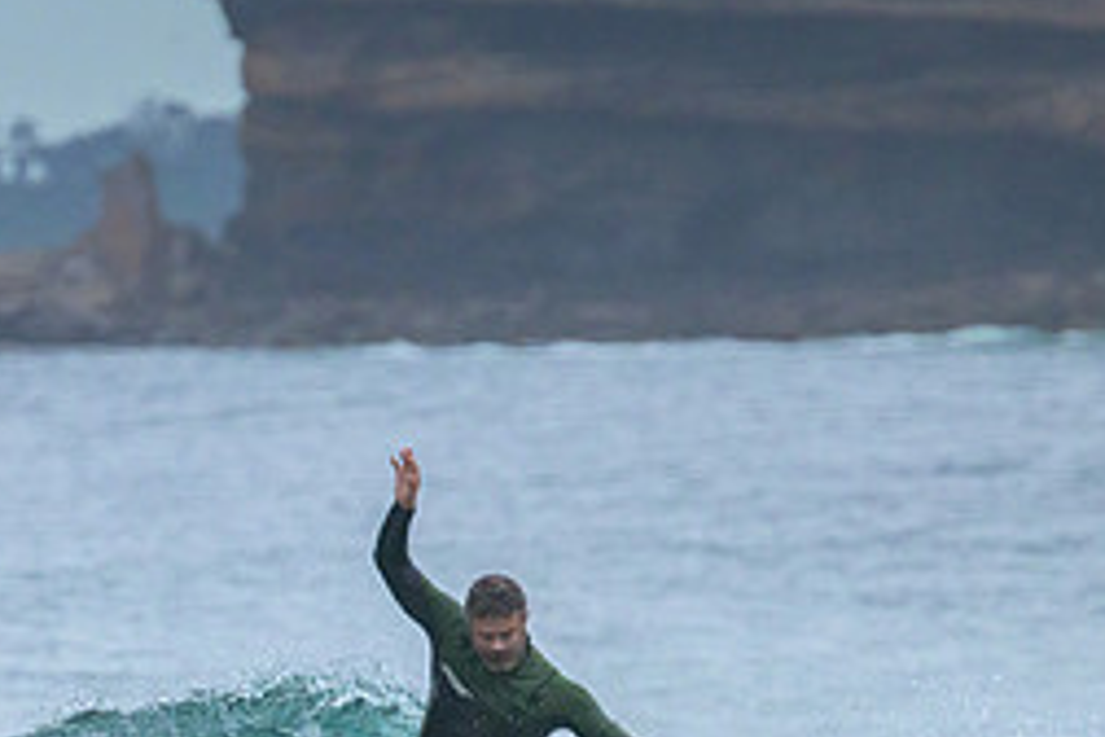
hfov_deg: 1.4
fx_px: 43767
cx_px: 324
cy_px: 787
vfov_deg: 1.0
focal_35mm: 1426
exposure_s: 1/1250
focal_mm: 620
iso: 2800
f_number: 11
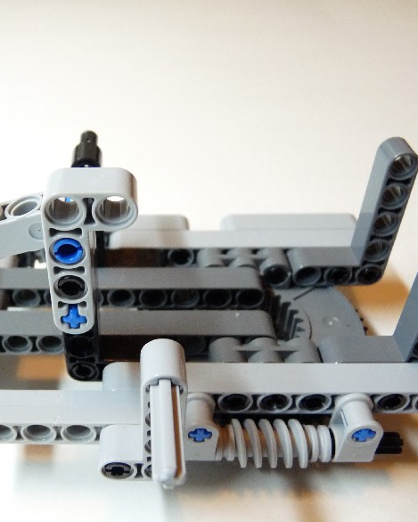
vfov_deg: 50.3
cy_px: 262
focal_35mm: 36
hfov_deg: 39.9
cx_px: 99
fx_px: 557
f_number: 2.8
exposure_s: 1/30
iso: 320
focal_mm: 4.8
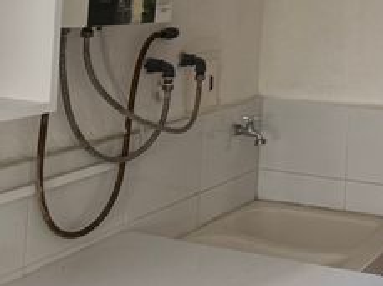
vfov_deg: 19.3
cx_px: 397
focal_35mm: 70
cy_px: -92
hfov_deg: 26.1
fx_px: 773
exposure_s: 1/146
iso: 200
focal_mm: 6.76
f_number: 1.78
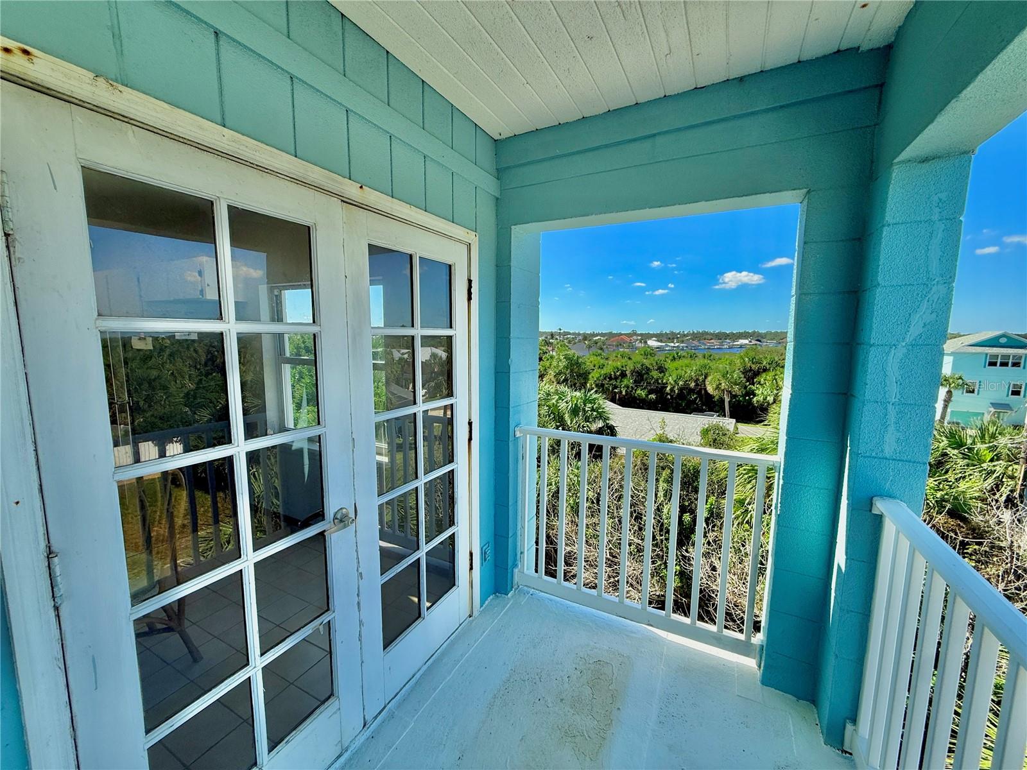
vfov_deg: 85.7
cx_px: 514
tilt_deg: -5.7
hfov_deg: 102.1
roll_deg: -1.1
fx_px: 415
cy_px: 385
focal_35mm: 14
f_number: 2.2
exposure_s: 1/1399
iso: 50
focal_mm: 2.22
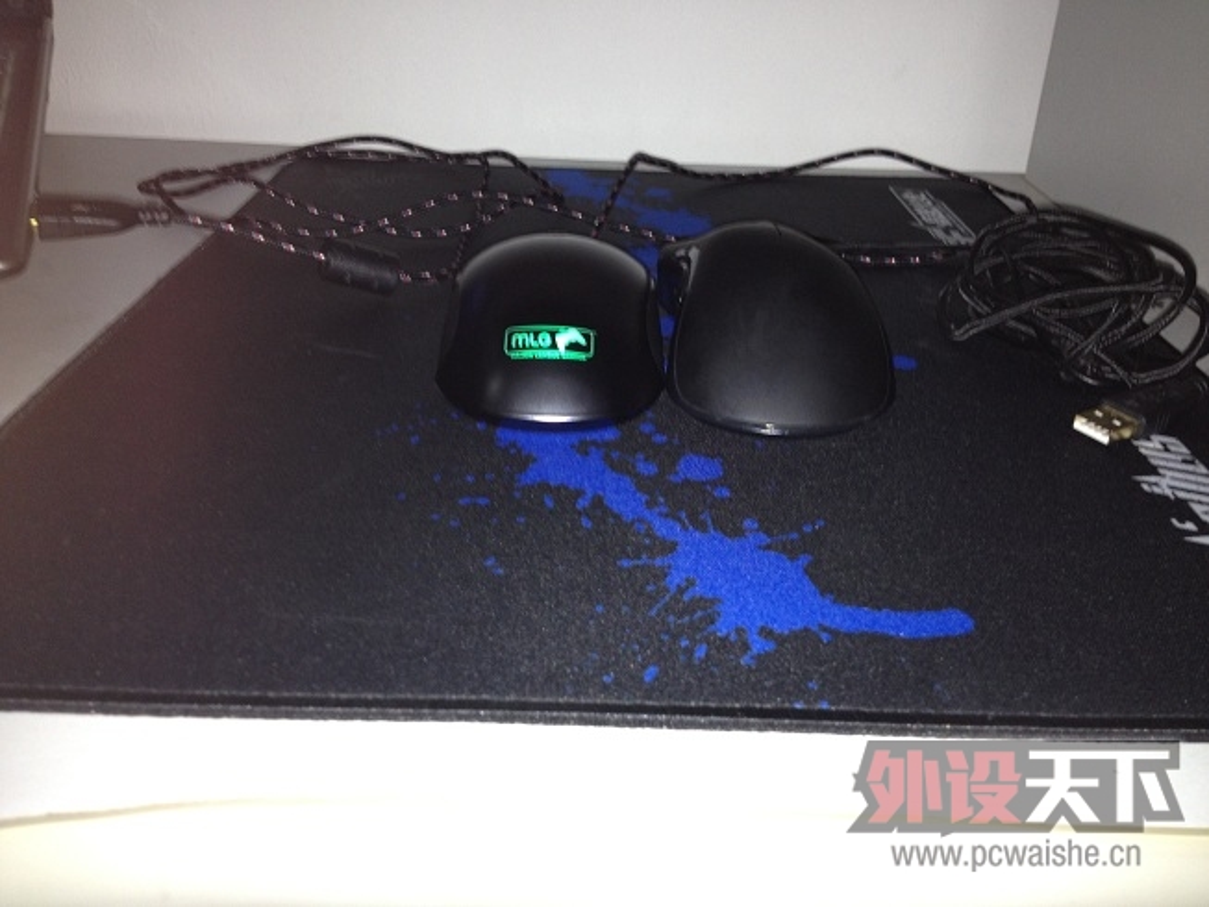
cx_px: 604
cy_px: 454
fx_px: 1223
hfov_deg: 52.6
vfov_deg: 40.7
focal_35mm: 35
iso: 100
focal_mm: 4.28
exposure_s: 1/17
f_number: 2.4
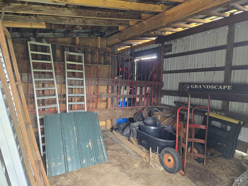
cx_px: 124
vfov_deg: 58.9
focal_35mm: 23
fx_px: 165
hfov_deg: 73.9
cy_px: 93
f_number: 1.8
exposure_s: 1/120
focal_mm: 5.4
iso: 250
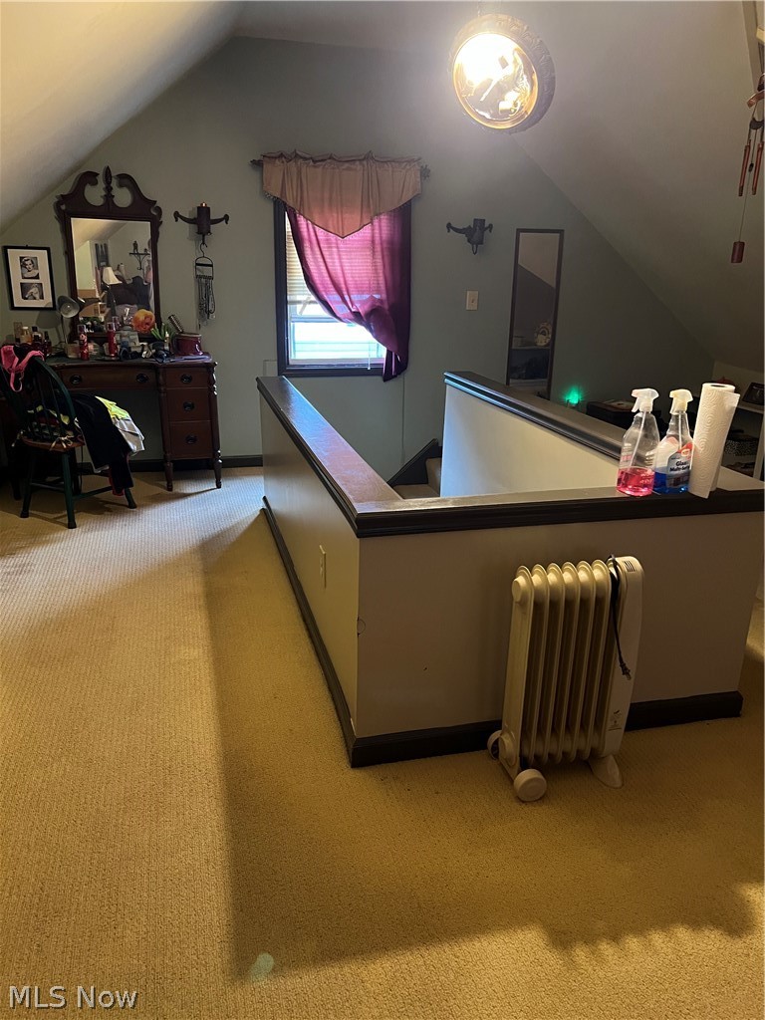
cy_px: 510
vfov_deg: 67.3
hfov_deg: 53.1
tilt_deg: -17.2
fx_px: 766
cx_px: 382
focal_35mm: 26
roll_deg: -0.4
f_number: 1.5
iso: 500
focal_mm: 5.7
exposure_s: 1/30
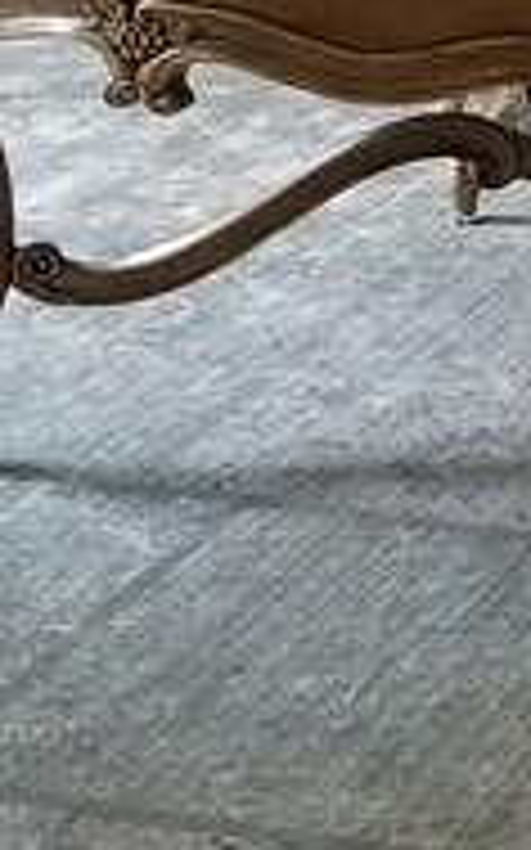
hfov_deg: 8.1
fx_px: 3453
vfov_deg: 13.1
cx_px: 1296
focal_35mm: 149
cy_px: -508
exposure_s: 1/60
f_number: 1.7
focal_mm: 4.25
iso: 100
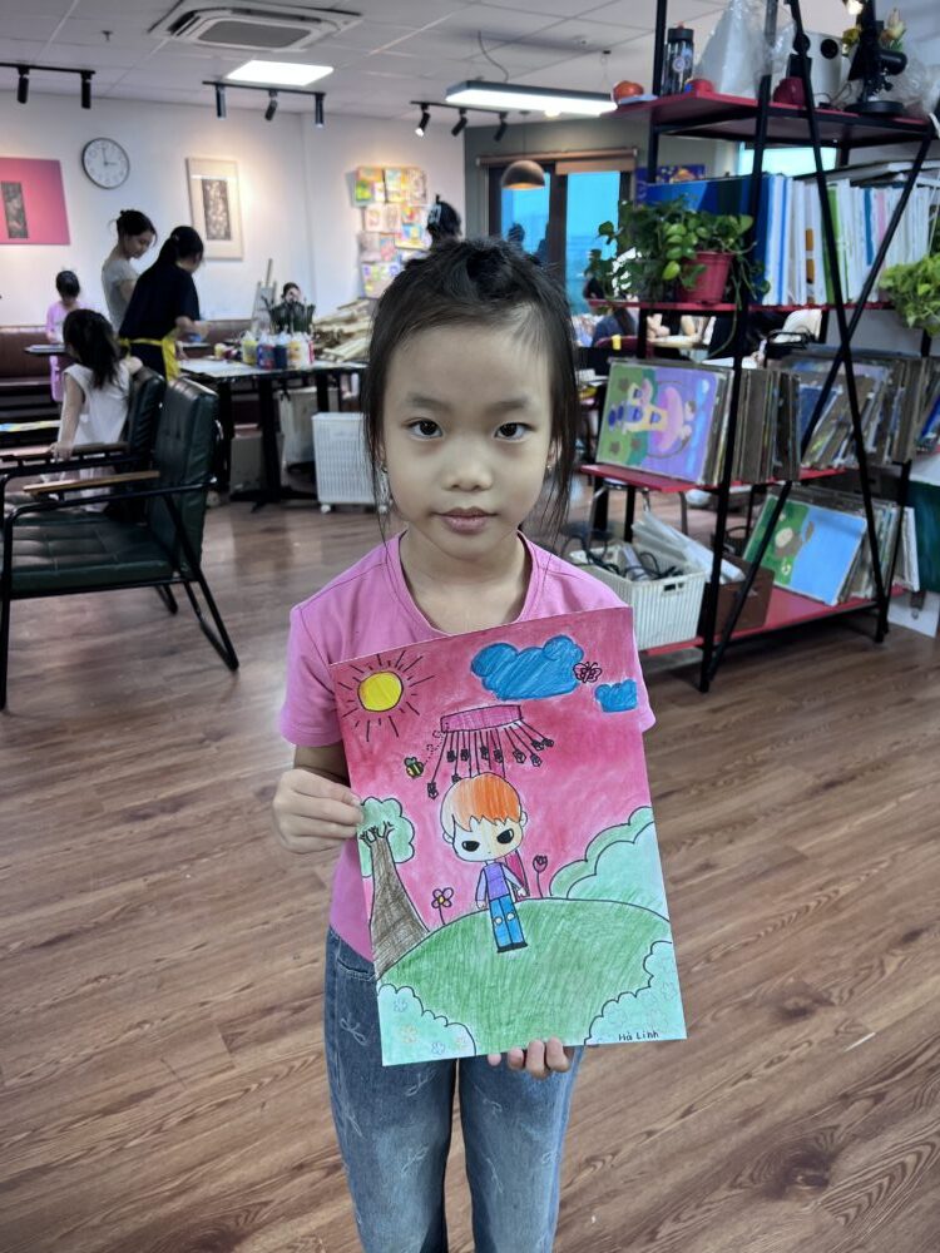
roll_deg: +0.4
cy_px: 626
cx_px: 470
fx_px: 941
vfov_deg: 67.3
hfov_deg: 53.1
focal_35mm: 26
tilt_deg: -19.4
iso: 125
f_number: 1.5
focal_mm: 5.7
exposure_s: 1/100
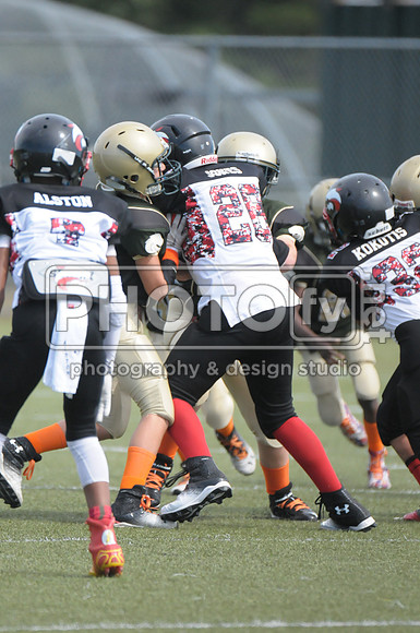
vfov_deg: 3.4
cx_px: 210
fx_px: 10531
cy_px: 316
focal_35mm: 600
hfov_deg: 2.3
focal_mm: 400
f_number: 4
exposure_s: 1/5000
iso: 1600
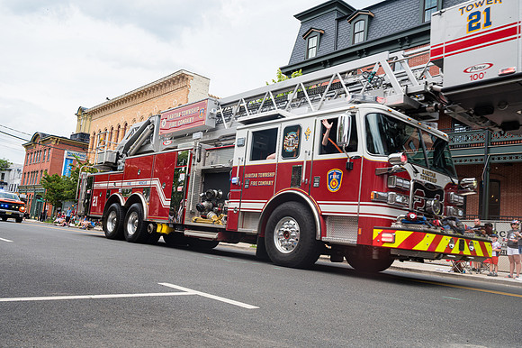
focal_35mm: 31
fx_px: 449
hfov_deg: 60.3
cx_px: 261
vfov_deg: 42.3
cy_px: 174
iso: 100
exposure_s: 1/100
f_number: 10
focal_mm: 31
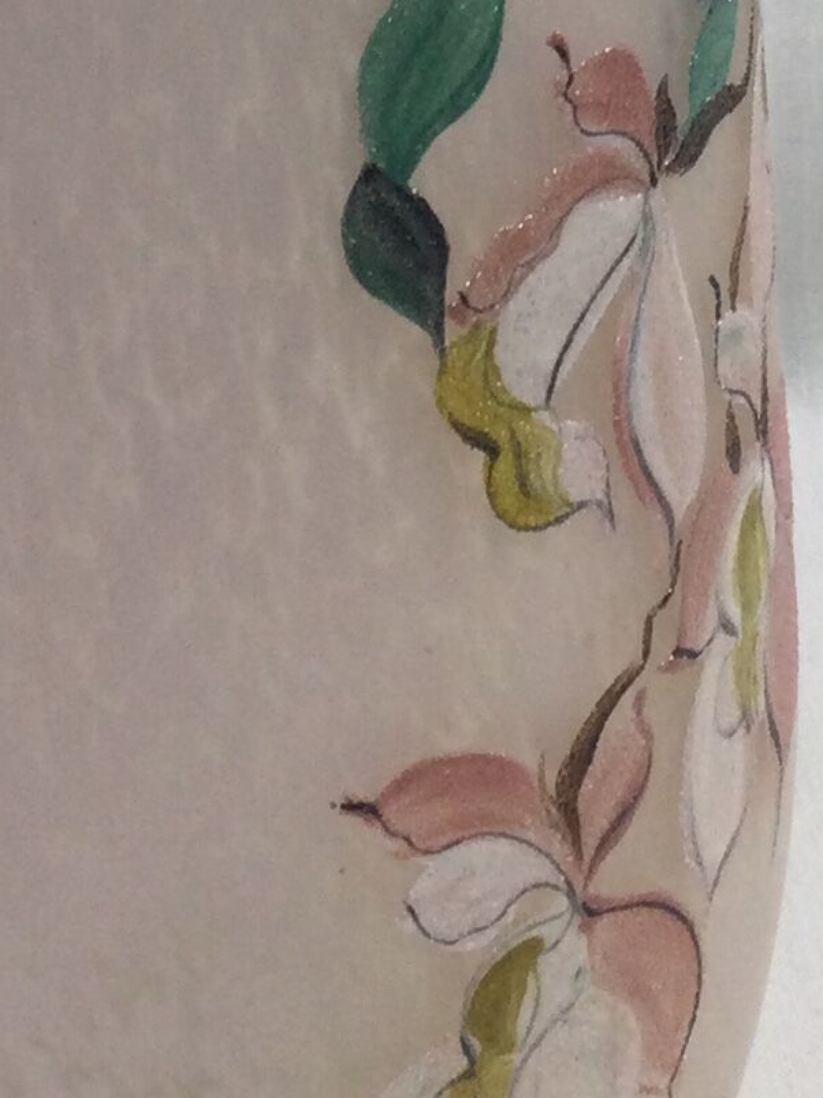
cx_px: 273
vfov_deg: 15.2
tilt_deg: -15.5
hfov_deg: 11.7
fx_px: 3995
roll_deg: -0.4
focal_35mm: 126
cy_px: -171
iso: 32
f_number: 2.4
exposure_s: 1/50
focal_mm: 3.3
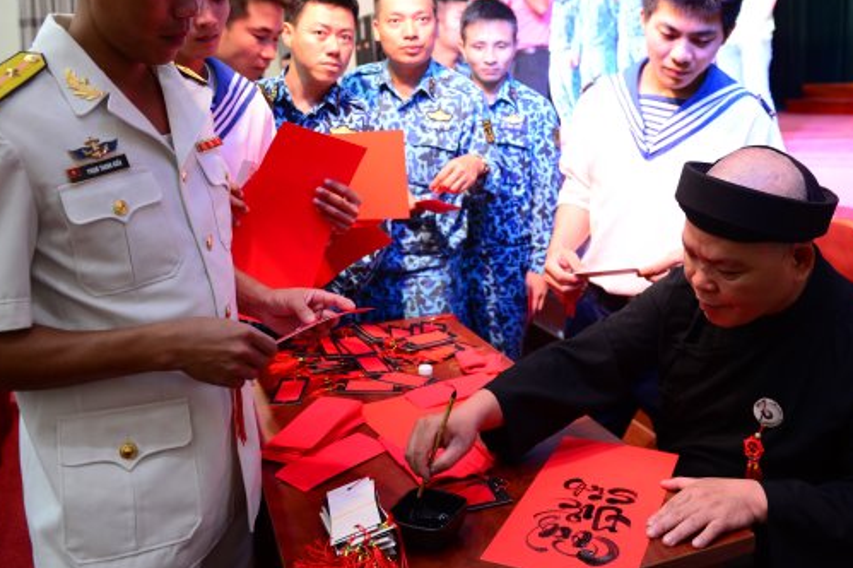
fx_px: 758
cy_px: 196
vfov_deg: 40.6
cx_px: 433
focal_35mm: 32
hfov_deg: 58.7
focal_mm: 24
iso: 800
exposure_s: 1/30
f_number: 3.5
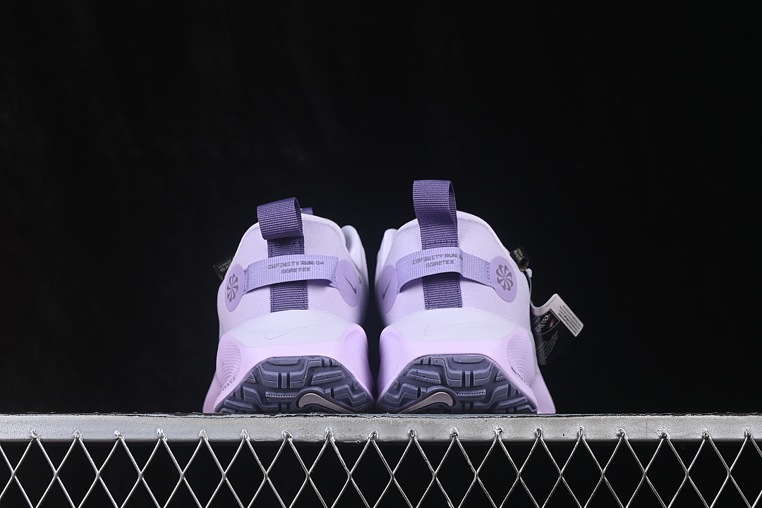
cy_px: 254
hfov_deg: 27.0
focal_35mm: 75
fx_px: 1587
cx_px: 381
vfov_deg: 18.2
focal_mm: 50
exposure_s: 1/80
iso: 160
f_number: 8
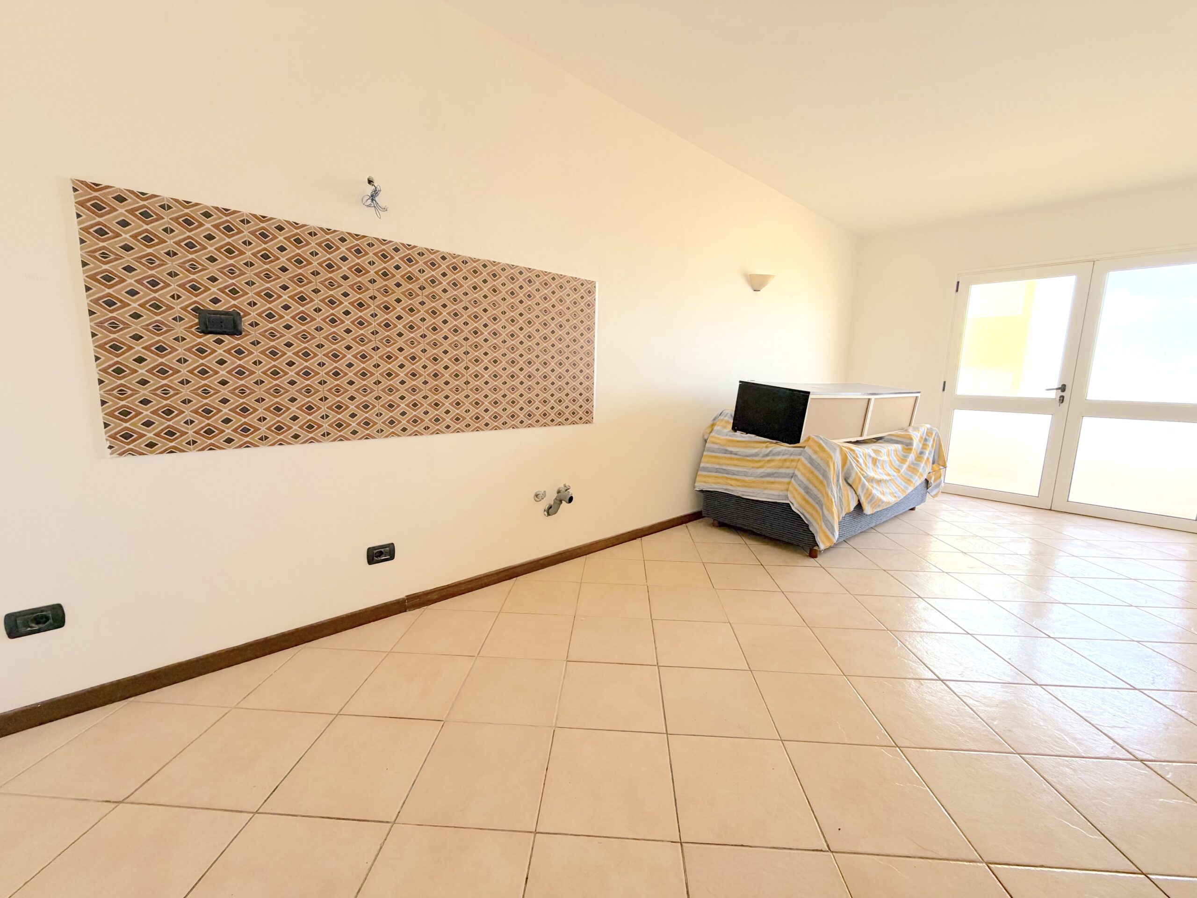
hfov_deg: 102.1
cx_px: 598
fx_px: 484
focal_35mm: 14
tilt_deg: -9.1
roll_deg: -0.8
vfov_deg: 85.7
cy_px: 449
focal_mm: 2.22
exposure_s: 1/121
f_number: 2.2
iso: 160
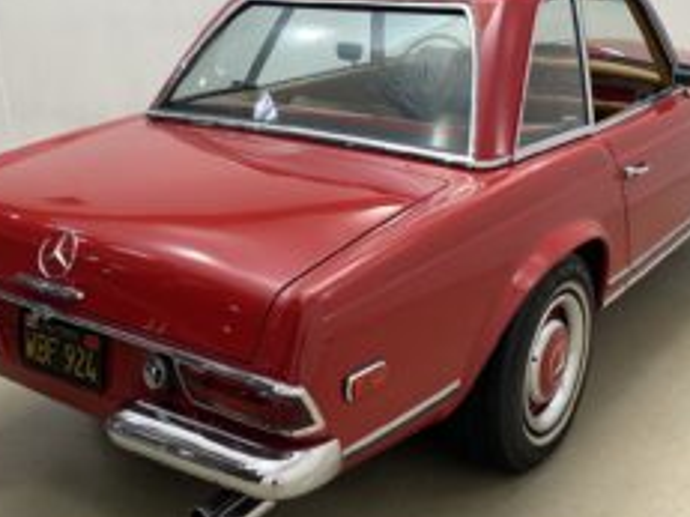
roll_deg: +0.6
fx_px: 897
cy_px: 239
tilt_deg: -19.2
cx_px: 361
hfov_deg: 42.1
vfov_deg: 32.1
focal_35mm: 45
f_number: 1.8
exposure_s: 1/120
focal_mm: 4.25
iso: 50
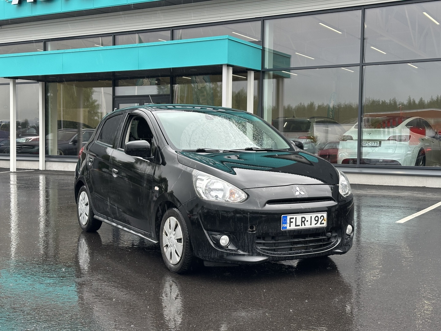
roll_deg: -0.9
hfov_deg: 39.7
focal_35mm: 48
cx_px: 220
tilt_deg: -1.5
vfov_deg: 30.3
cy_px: 166
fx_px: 612
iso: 64
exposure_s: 1/242
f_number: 1.78
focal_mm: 6.86
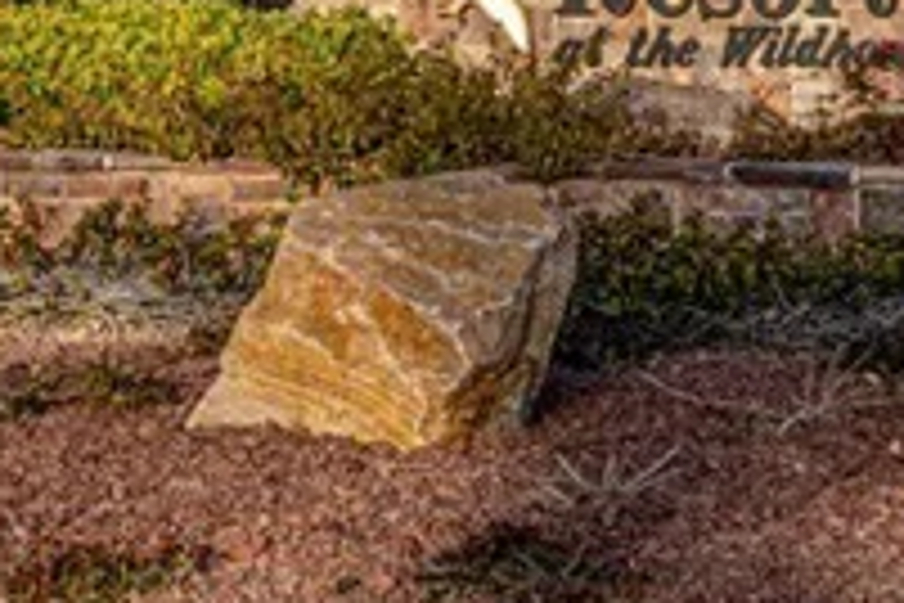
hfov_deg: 11.5
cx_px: 855
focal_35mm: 178
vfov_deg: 7.7
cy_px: -29
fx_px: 4469
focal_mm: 35
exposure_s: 1/200
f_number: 9
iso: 100
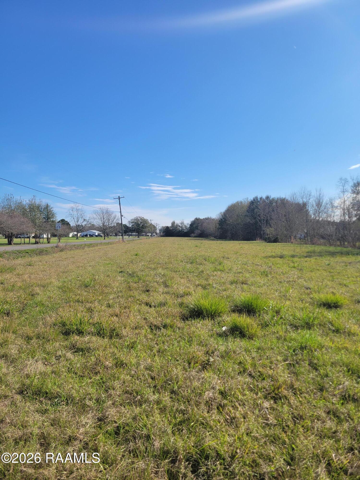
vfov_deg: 67.3
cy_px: 240
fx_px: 361
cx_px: 180
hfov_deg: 53.1
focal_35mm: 26
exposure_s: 1/3160
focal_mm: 5.4
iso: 40
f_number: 1.8
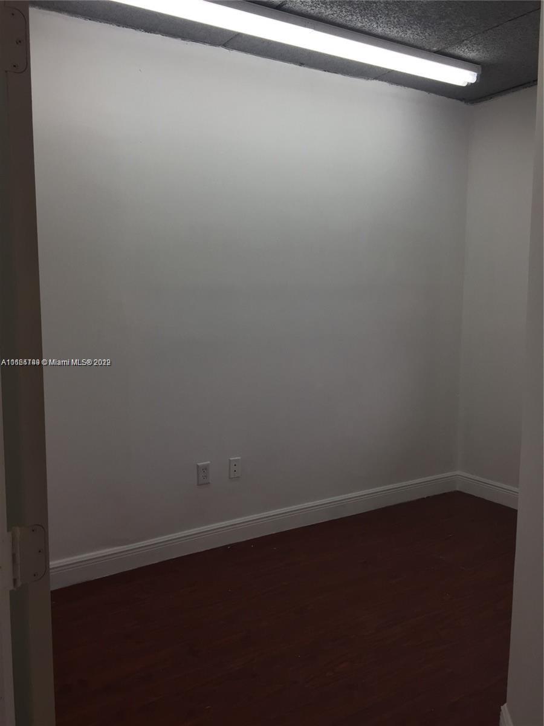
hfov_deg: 48.2
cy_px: 363
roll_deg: +0.2
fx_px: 608
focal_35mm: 29
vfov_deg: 61.7
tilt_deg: -5.2
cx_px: 272
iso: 50
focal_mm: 4.15
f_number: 2.2
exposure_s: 1/120
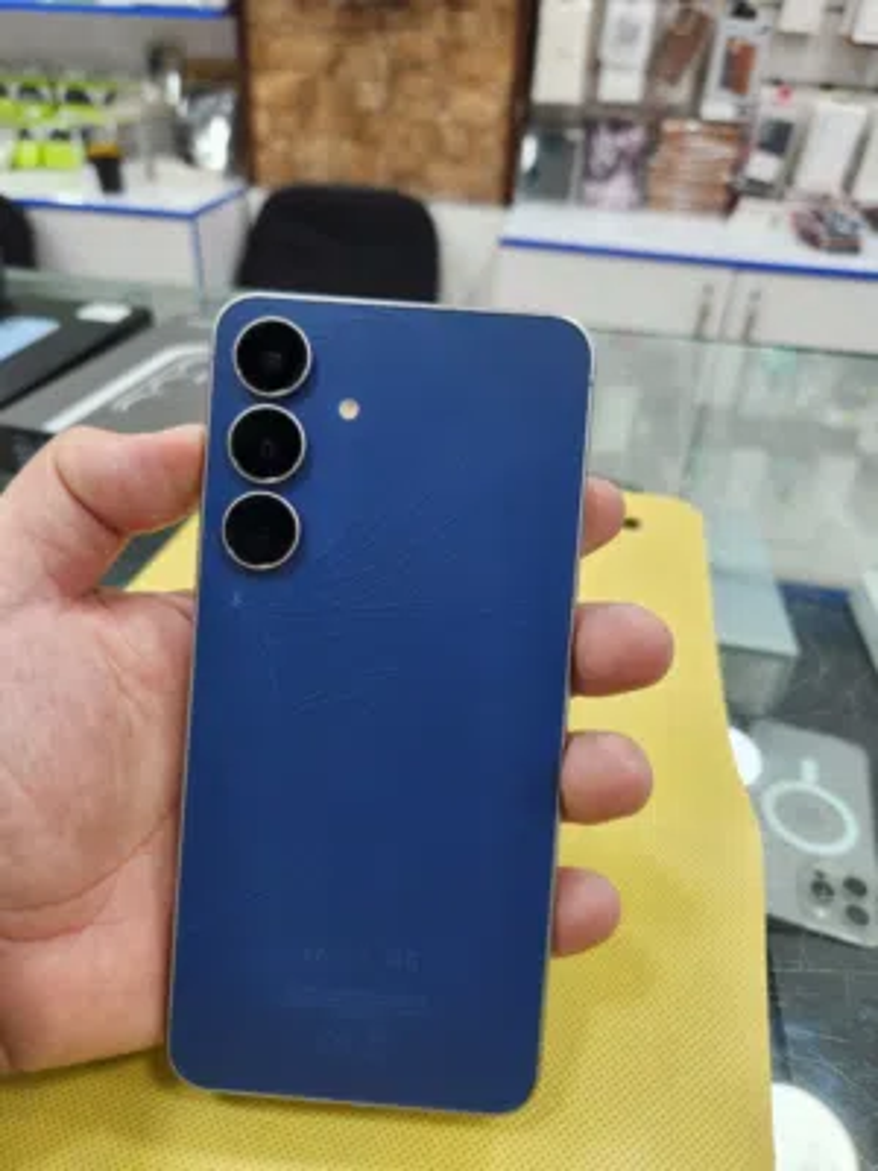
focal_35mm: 23
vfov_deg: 73.9
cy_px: 586
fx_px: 778
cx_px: 439
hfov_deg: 58.9
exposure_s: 1/180
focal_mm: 5.4
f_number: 1.8
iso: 80
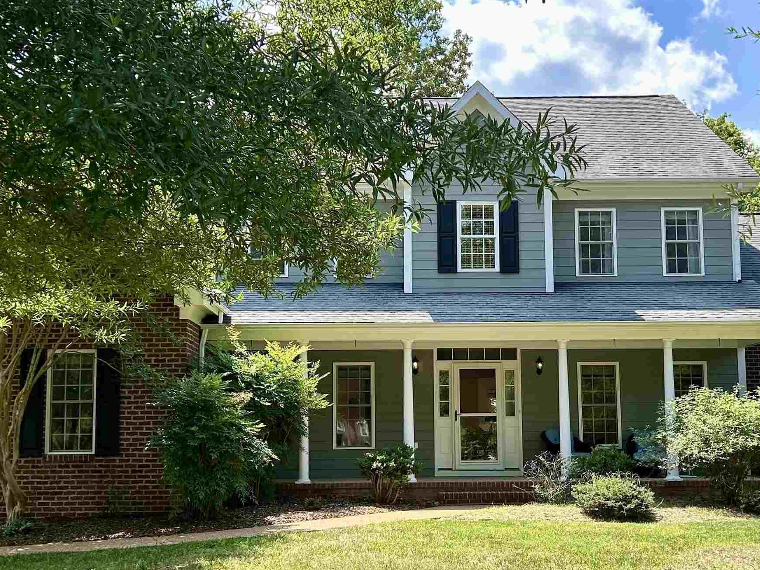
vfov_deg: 31.5
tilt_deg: +5.7
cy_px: 317
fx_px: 1010
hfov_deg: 41.2
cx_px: 402
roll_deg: +0.7
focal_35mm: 46
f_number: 1.5
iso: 50
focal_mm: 5.7
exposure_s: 1/1048
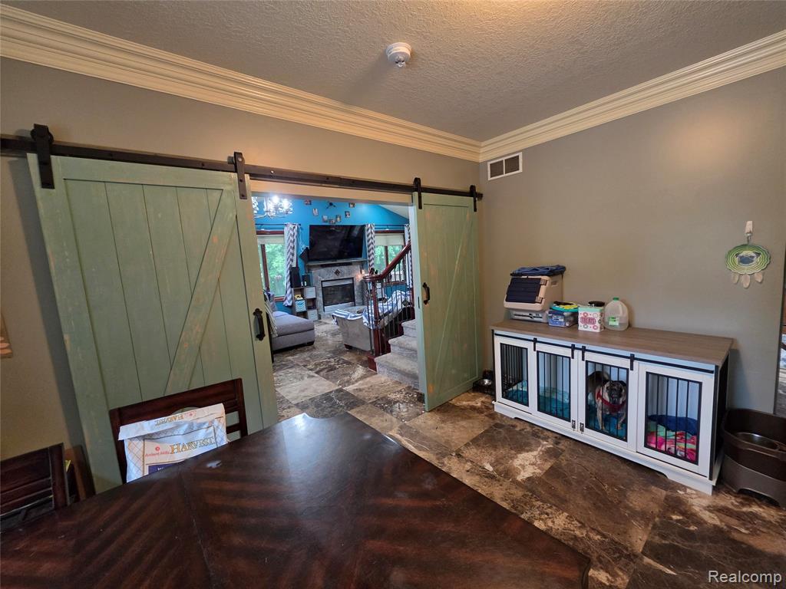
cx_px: 393
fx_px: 295
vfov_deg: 89.9
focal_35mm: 13
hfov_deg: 106.2
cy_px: 294
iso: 320
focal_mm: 2.2
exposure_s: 1/60
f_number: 1.9
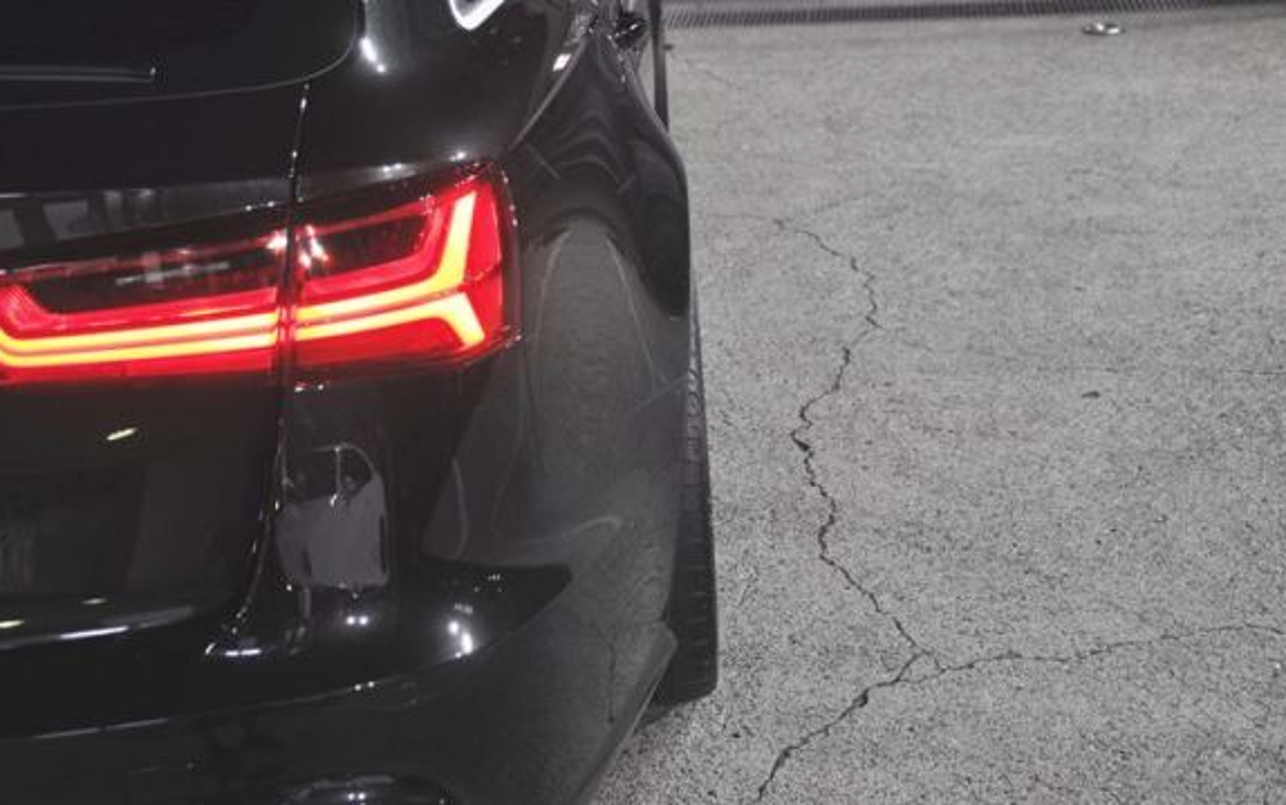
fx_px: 1858
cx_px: 645
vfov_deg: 24.4
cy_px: 382
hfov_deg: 38.2
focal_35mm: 53
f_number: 5.6
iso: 320
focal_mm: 34
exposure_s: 1/30
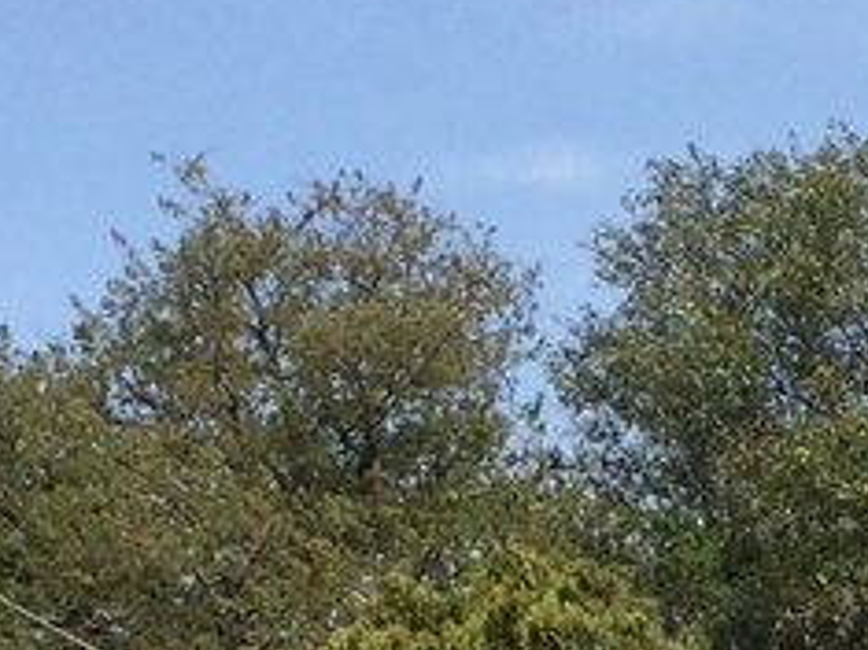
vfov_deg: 7.6
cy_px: 1082
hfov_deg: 10.3
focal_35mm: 190
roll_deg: -0.4
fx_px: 4762
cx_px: 975
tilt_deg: +2.7
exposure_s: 1/1101
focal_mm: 3.3
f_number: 2.4
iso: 25
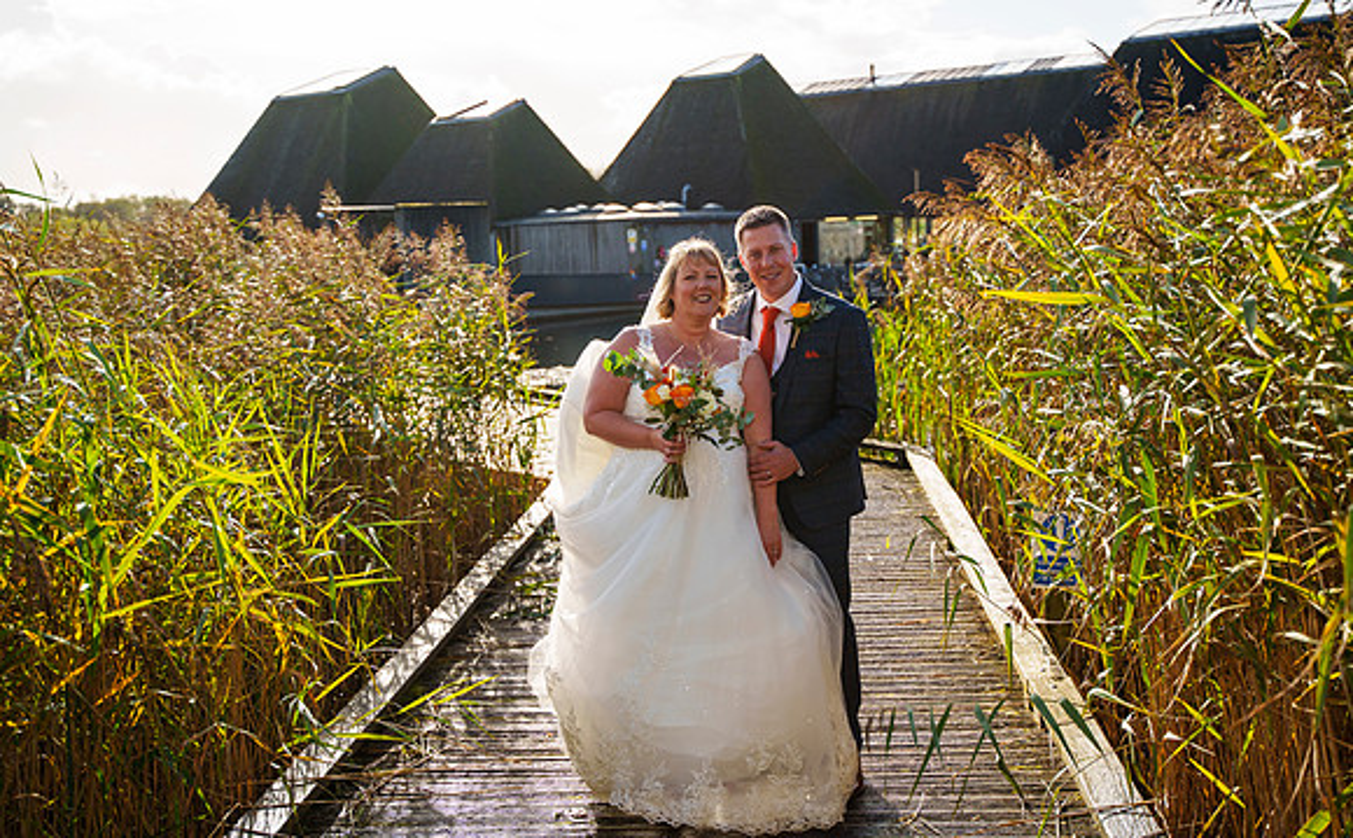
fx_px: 1573
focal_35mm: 43
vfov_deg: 29.8
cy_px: 387
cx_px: 685
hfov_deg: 46.6
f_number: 3.2
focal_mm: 41
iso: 400
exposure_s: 1/4000
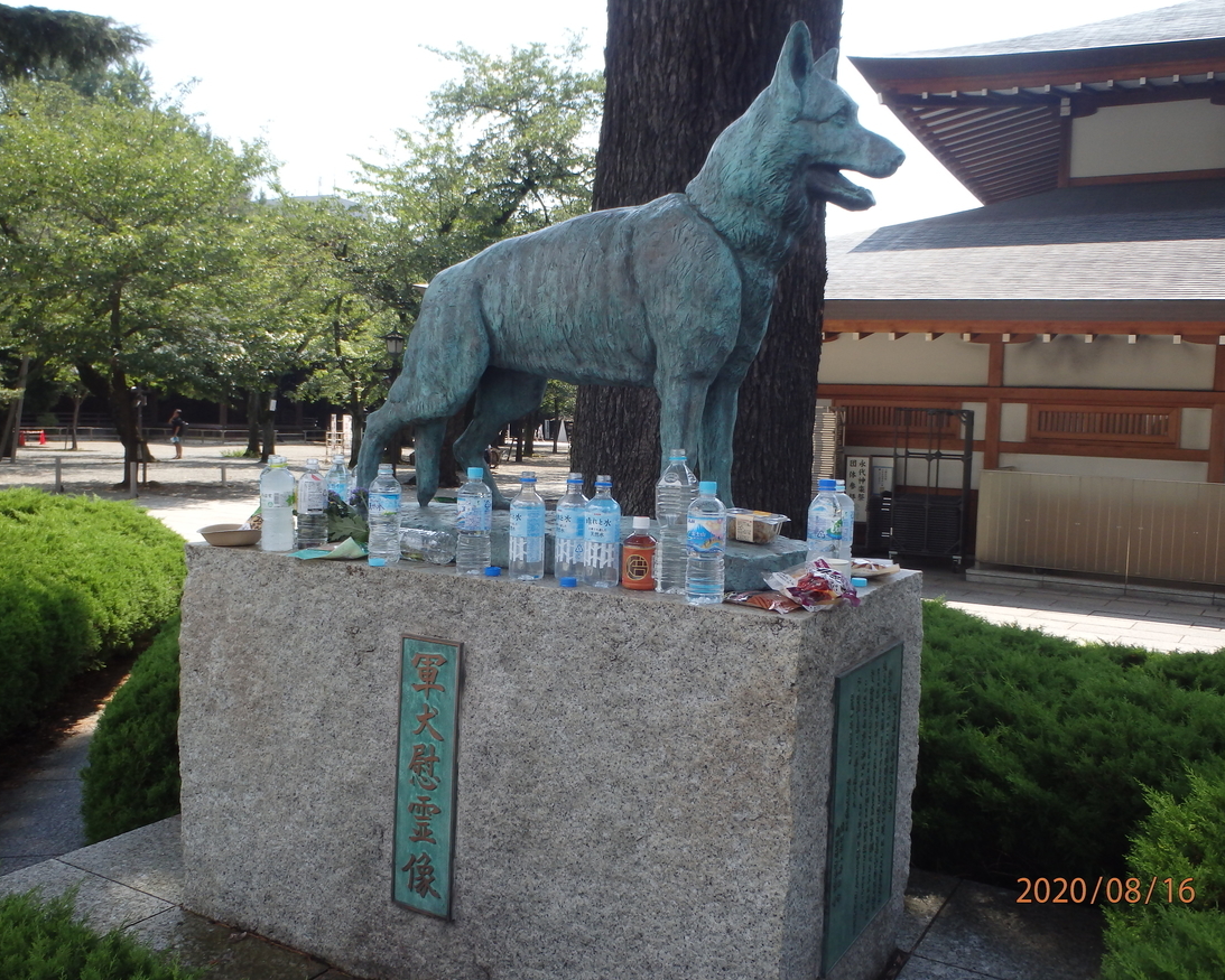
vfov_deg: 48.5
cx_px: 604
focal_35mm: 30
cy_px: 492
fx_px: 1088
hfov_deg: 58.8
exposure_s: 1/400
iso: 125
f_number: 3.9
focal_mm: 5
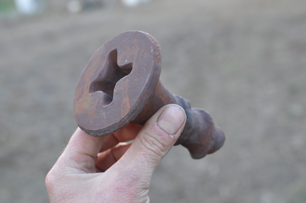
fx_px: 509
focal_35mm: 60
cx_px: 153
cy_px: 102
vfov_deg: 22.6
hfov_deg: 33.4
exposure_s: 1/100
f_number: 5
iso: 400
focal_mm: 40
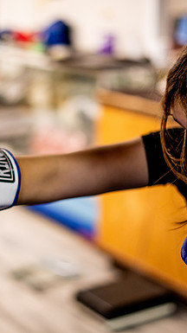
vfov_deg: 26.9
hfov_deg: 15.2
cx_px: 50
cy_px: 166
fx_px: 698
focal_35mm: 79
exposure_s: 1/500
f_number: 1.8
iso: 1250
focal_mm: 50
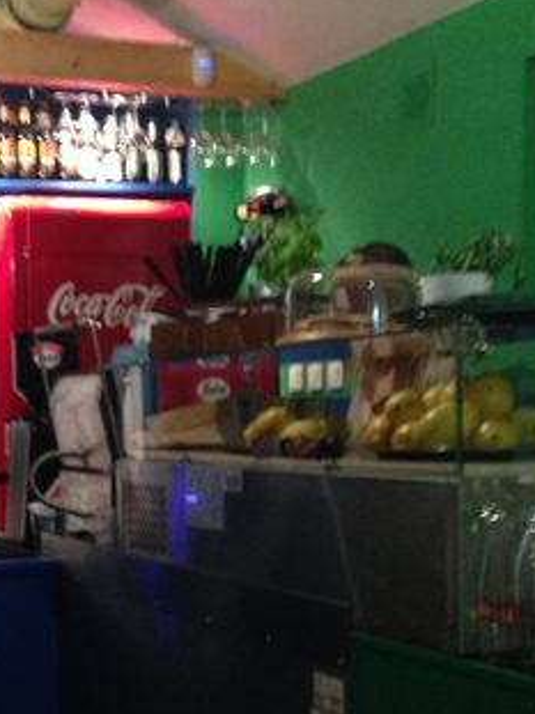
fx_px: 1402
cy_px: 500
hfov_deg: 21.1
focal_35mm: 68
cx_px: 44
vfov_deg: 28.3
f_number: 2.4
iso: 400
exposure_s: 1/17
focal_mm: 4.12
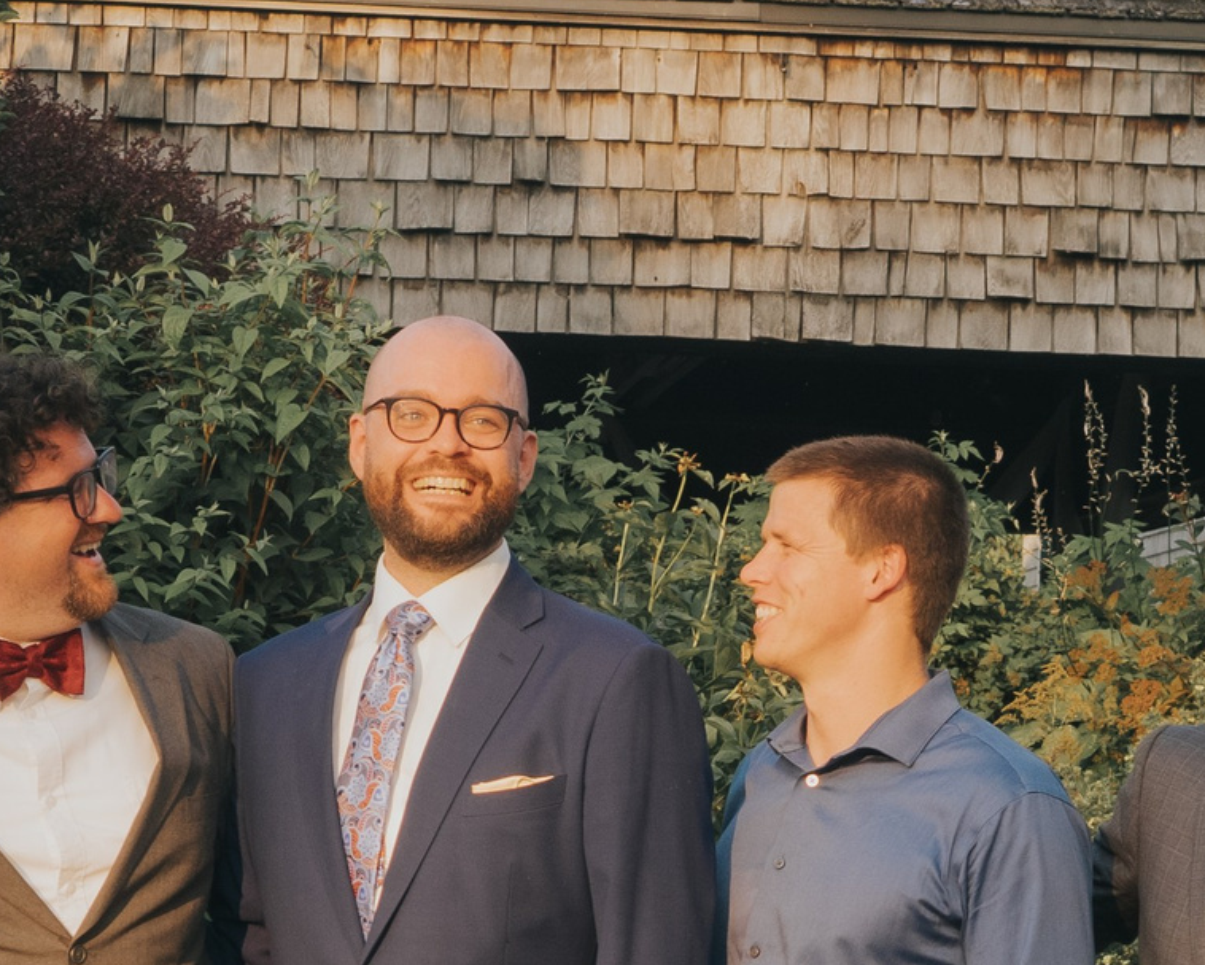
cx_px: 467
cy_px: 1152
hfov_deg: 13.3
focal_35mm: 145
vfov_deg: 10.5
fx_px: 5173
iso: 200
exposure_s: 1/200
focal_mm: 22
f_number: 5
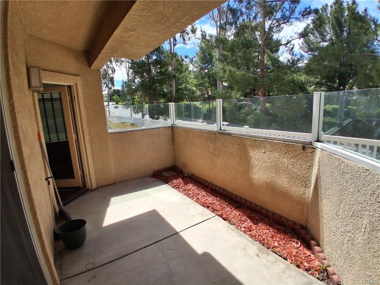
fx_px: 187
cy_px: 142
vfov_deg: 74.7
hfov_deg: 91.0
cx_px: 190
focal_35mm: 17
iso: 50
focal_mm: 1.4
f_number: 2.2
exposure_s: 1/1443
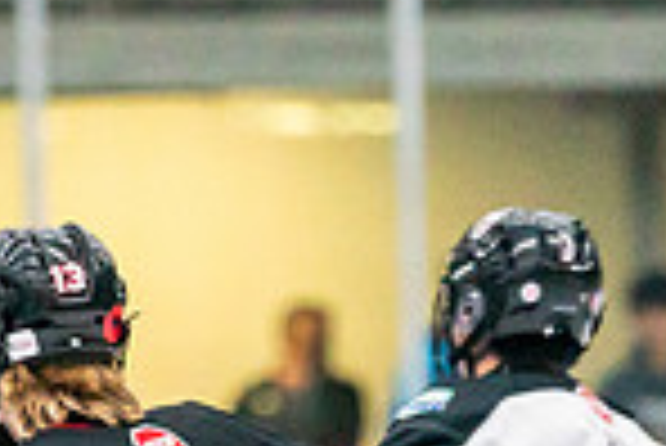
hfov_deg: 2.0
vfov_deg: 1.4
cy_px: 1037
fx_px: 18814
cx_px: -3
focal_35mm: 1016
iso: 3200
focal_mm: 200
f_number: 2.8
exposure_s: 1/1250
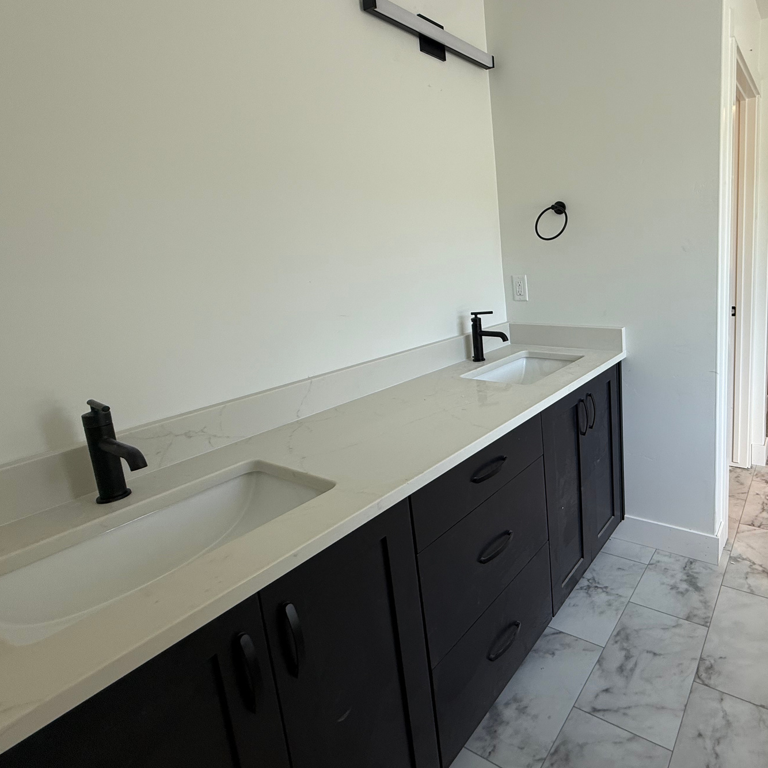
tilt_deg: -10.6
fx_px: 477
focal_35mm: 19
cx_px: 587
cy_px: 332
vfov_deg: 77.3
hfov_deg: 71.7
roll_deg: +2.9
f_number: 2.2
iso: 64
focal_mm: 2.22
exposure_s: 1/99
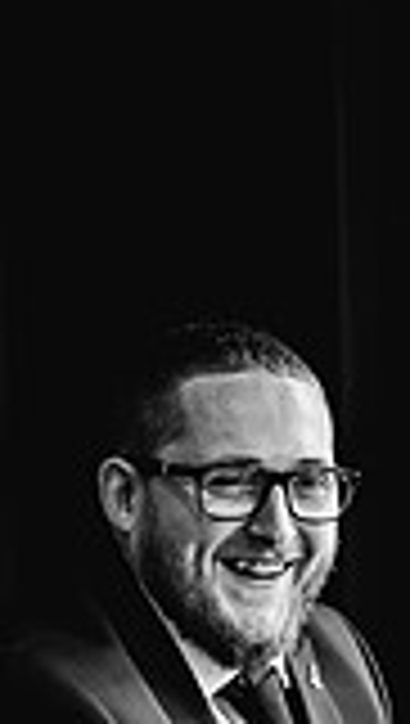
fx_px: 2657
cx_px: 117
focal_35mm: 138
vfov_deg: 15.3
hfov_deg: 8.8
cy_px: 699
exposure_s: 1/250
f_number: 1.4
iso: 320
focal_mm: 35
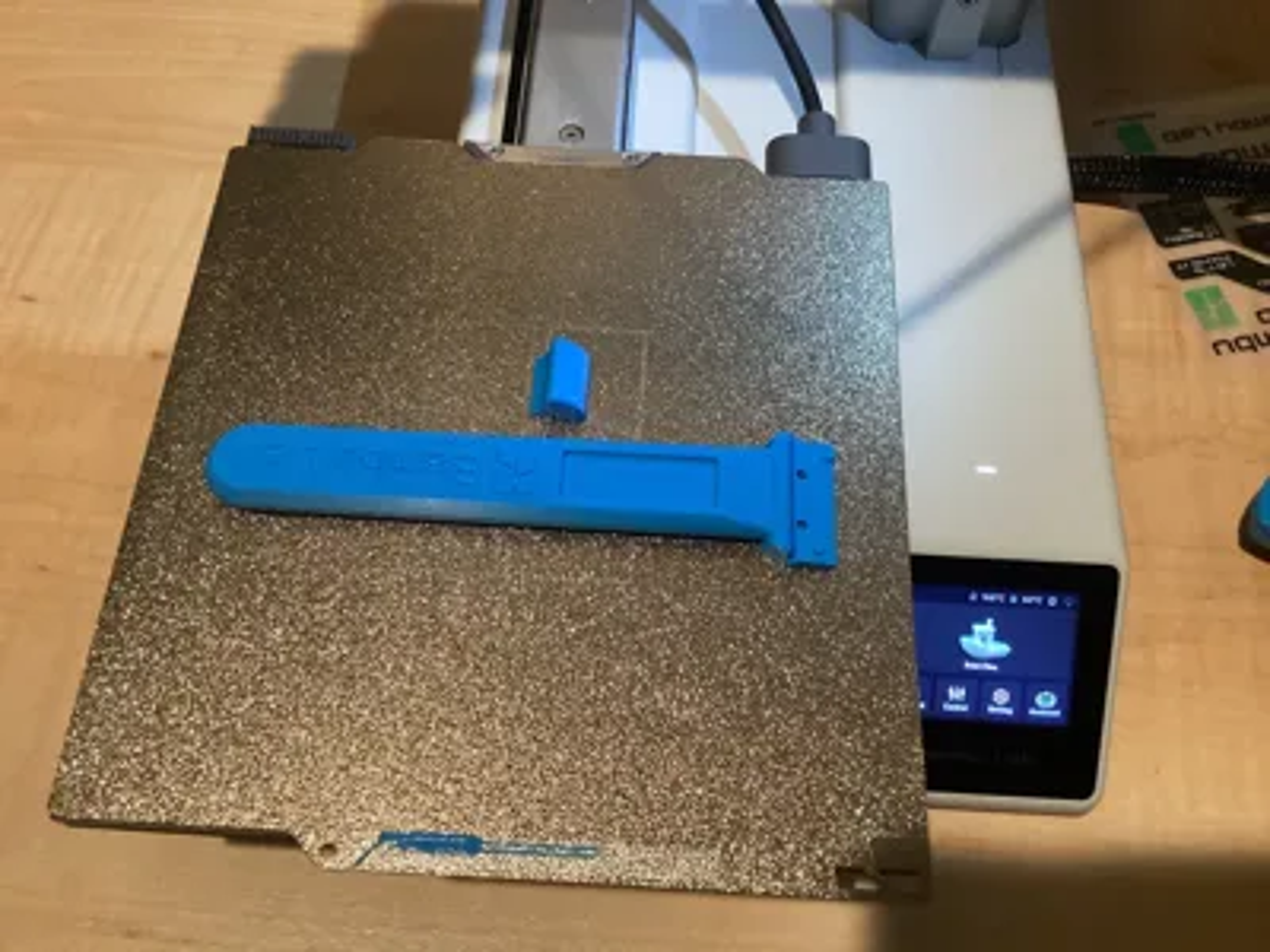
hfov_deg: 58.4
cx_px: 635
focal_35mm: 31
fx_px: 1137
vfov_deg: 45.4
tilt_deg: -62.9
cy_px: 476
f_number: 2.4
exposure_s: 1/40
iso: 400
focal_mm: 3.3
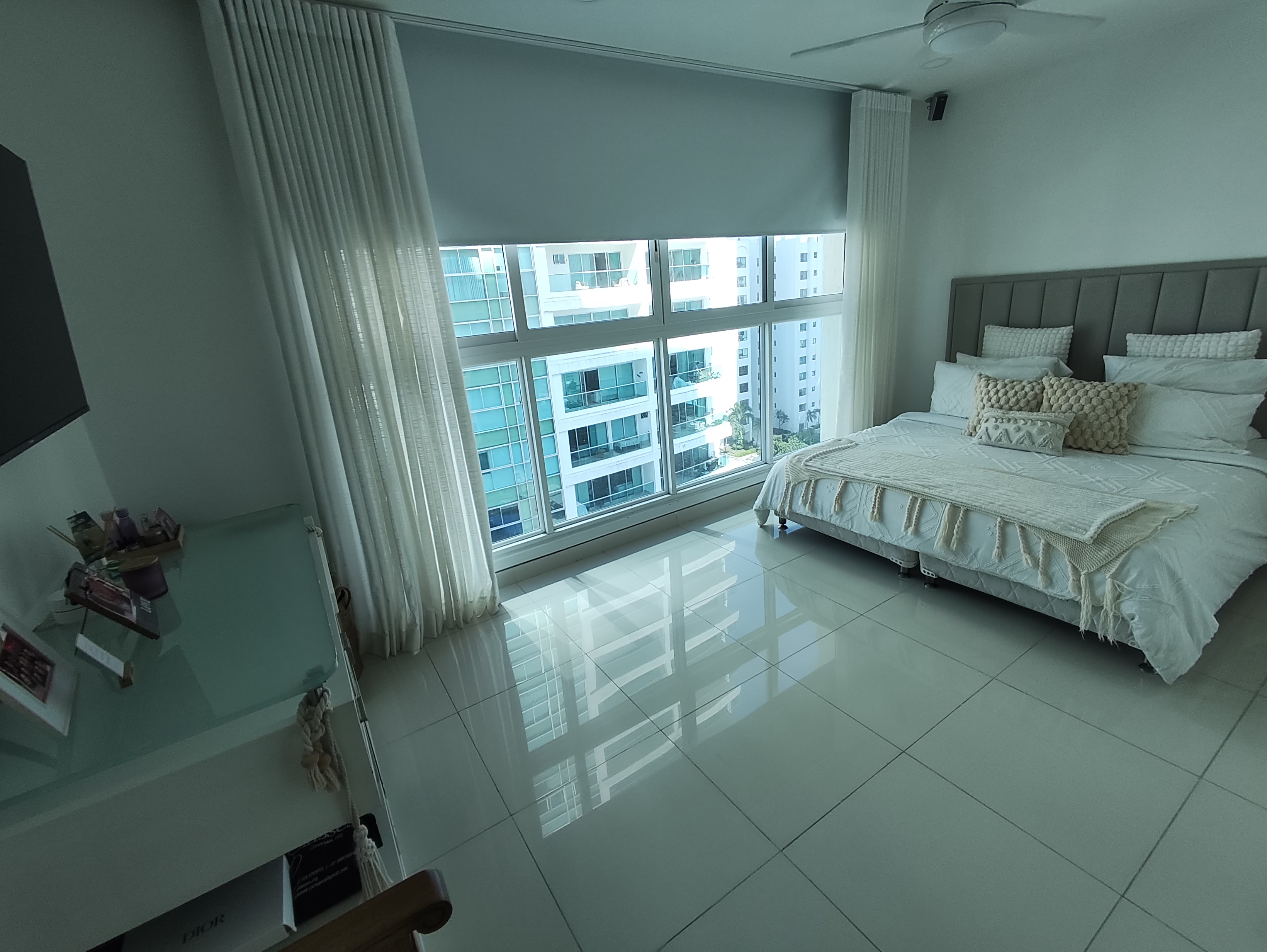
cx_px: 634
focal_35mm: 15
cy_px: 476
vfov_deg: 81.8
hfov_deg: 98.1
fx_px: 549
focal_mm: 1.65
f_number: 2.2
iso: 50
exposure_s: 1/354
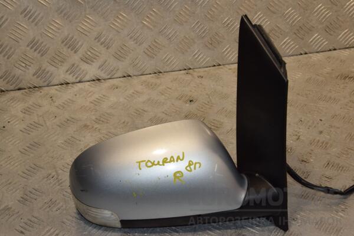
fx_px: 619
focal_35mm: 63
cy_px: 118
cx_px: 177
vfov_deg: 21.6
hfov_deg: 31.9
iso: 800
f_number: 10
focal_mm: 42
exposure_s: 1/200
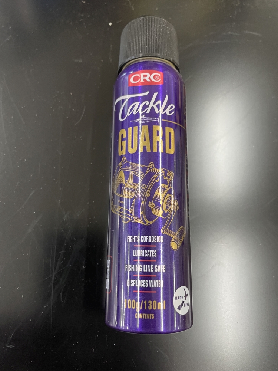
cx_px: 139
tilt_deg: -74.1
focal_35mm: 26
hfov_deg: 53.1
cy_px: 186
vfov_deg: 67.3
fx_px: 278
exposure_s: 1/50
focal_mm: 4.2
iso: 200
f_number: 1.6
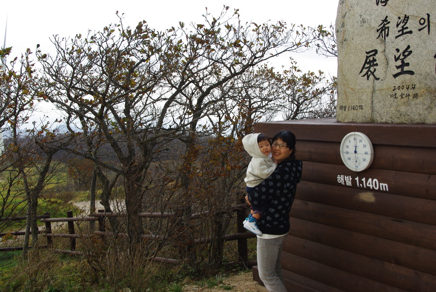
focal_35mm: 42
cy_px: 146
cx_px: 218
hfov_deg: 46.4
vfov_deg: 32.0
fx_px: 509
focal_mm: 28.13
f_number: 5.6
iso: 200
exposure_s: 1/125
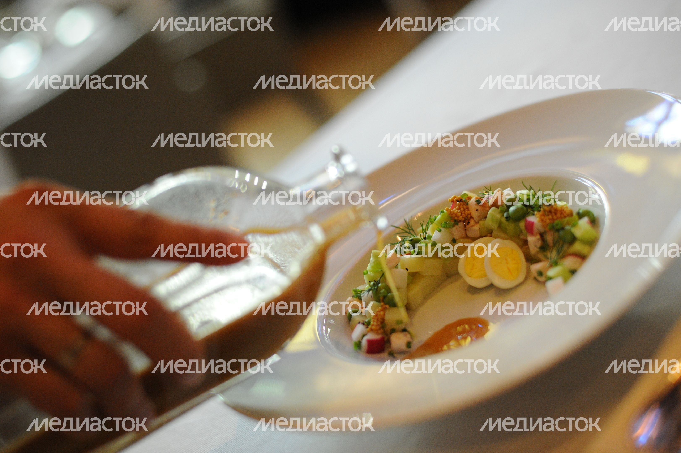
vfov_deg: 27.0
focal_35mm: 50
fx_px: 945
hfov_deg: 39.6
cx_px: 340
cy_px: 226
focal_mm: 50
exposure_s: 1/125
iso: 3200
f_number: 2.8
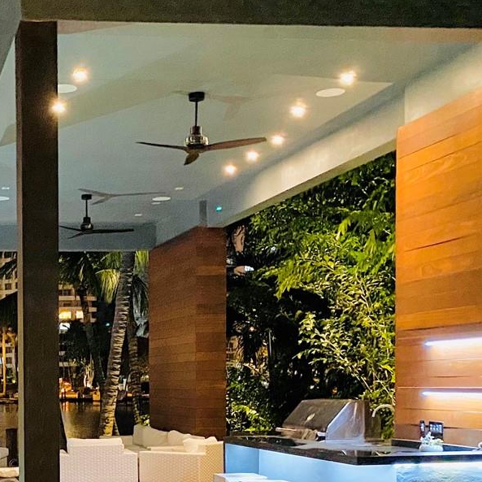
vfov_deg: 26.8
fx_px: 977
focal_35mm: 62
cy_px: 431
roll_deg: +1.3
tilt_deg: -3.7
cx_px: -11
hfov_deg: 26.1
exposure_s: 1/30
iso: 800
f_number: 1.8
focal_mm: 4.25
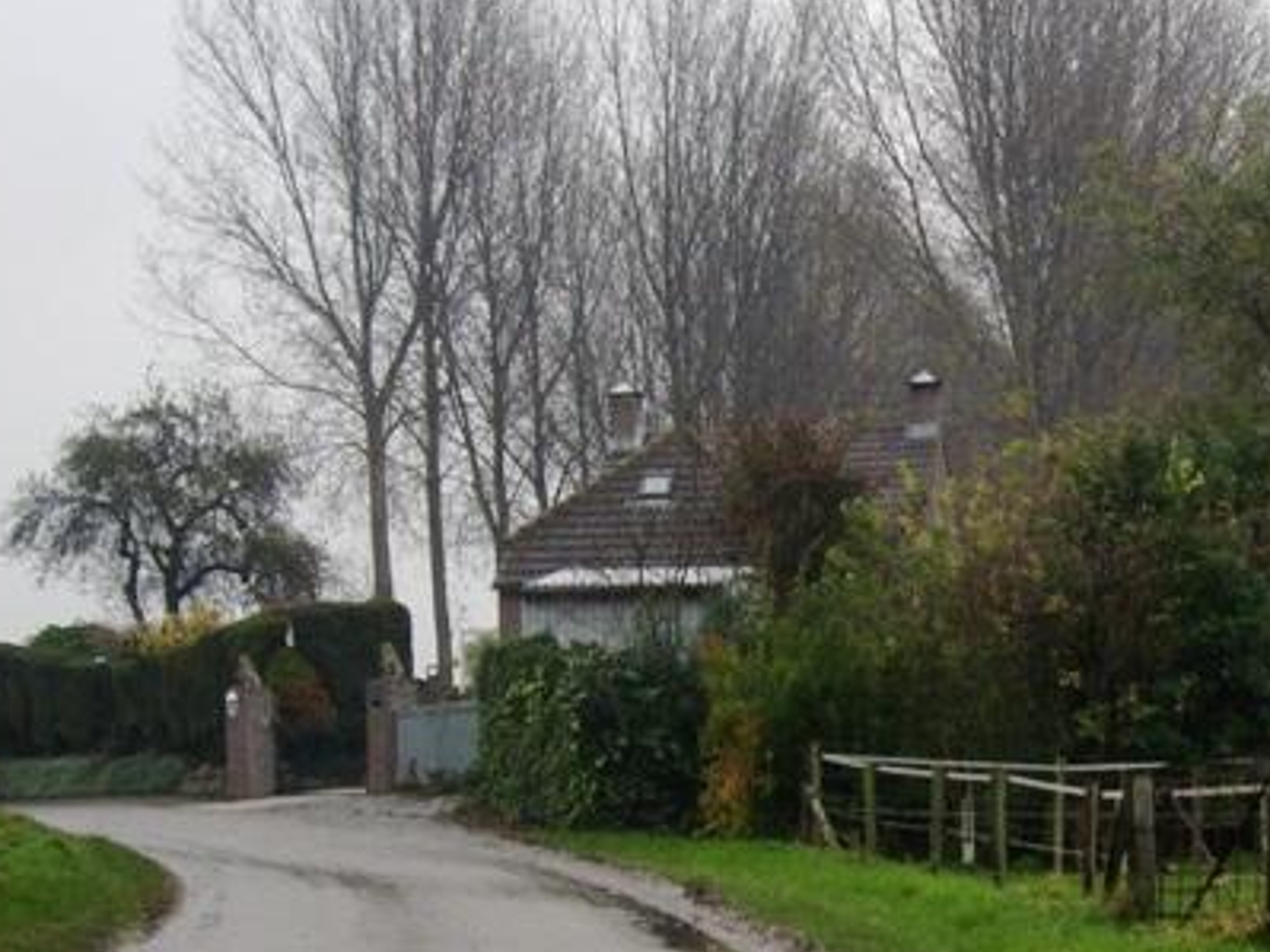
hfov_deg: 31.2
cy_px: 443
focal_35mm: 61
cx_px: 926
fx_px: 2237
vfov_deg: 24.0
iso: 200
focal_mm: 7.9
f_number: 2.8
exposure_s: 1/60
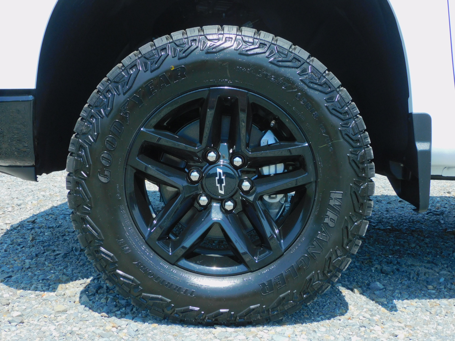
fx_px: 657
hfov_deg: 38.2
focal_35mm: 50
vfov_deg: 29.1
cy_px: 170
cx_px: 228
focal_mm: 9
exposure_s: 1/500
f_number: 4
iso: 125
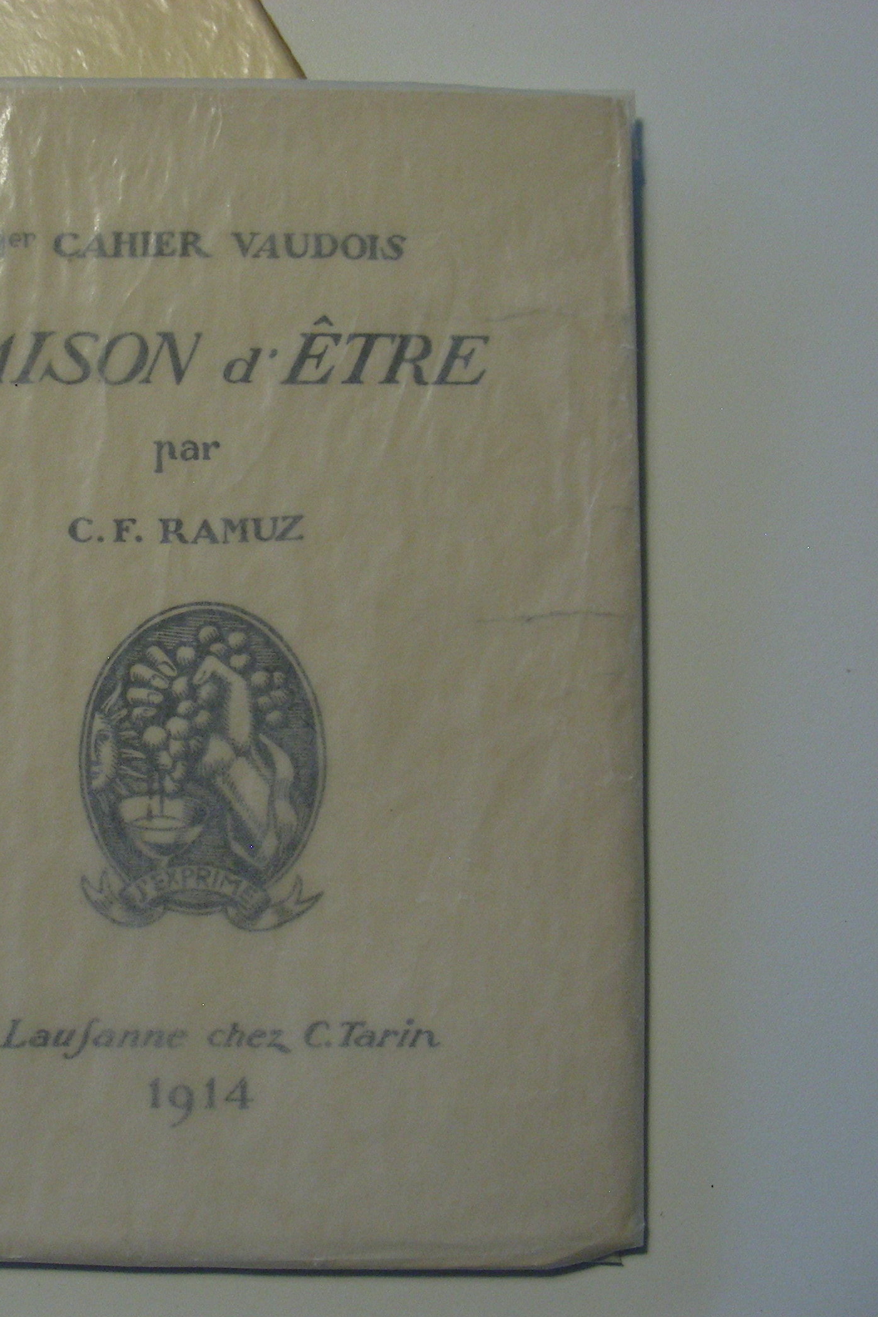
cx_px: 76
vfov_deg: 37.5
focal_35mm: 53
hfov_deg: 24.7
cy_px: 662
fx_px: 1939
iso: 143
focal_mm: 6.3
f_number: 3.5
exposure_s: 1/30
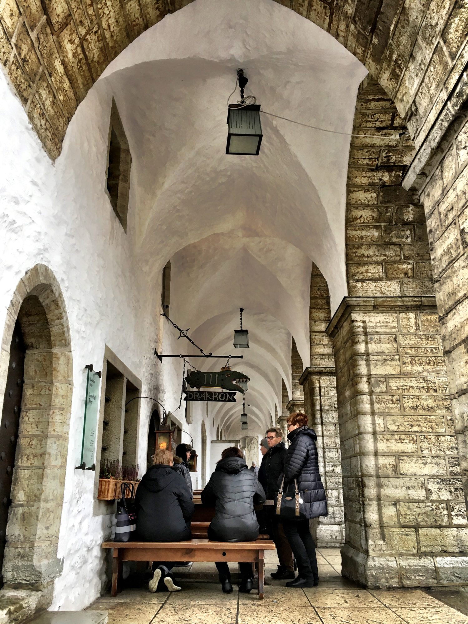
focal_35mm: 29
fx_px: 523
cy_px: 312
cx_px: 234
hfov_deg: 48.2
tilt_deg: +18.0
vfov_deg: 61.7
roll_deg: +1.5
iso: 64
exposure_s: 1/33
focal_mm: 4.15
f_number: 2.2
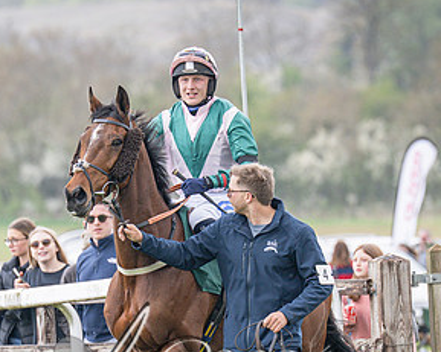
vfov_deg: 2.4
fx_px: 8585
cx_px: 236
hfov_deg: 2.9
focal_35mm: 658
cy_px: 312
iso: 200
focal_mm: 200
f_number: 4
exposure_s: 1/800
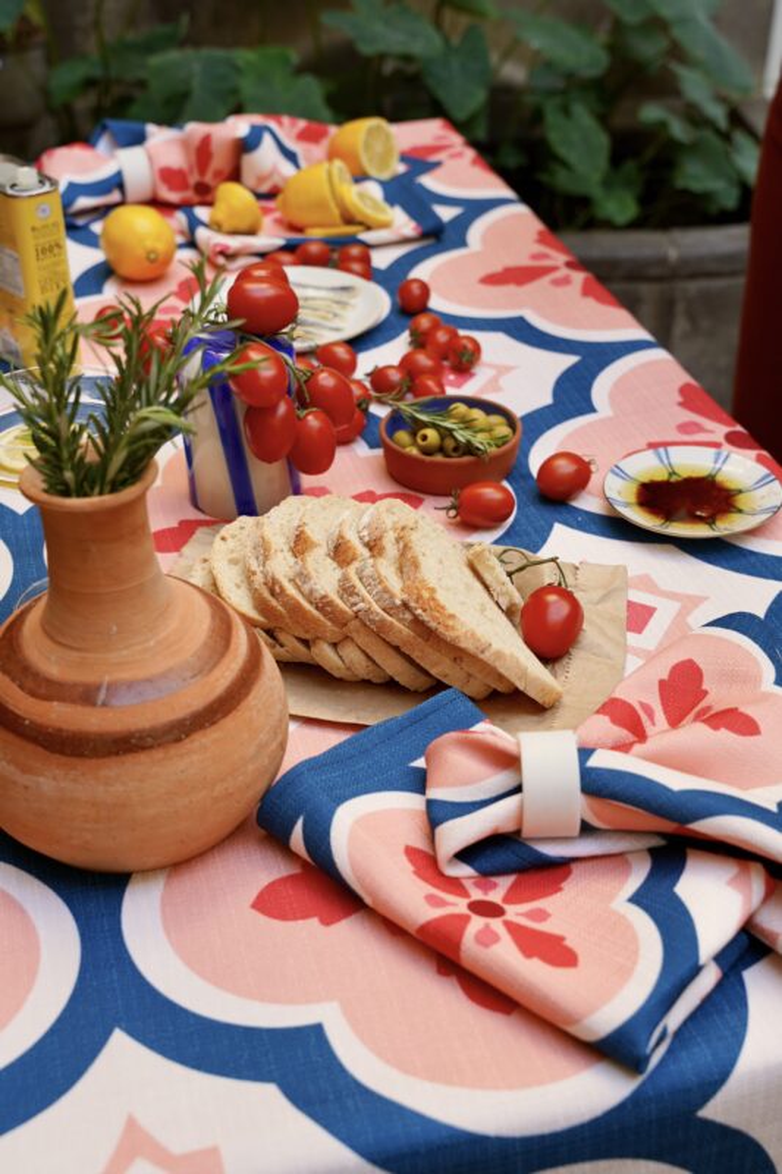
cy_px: 587
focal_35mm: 41
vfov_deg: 47.7
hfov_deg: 32.8
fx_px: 1327
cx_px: 391
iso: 100
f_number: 4.5
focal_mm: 40.7
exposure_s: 1/80
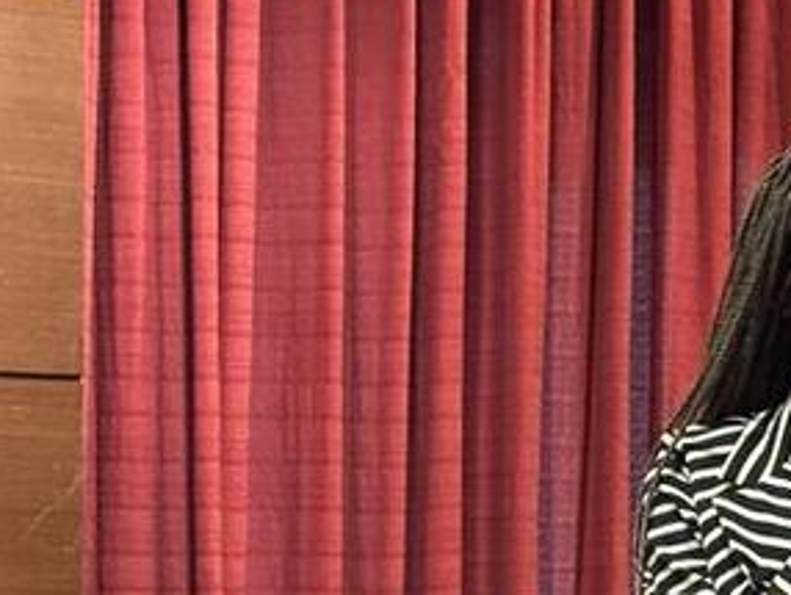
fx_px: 4986
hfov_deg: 9.1
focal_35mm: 218
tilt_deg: -2.2
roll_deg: -0.2
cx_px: 318
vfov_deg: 6.7
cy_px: 899
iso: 400
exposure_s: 1/20
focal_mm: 5.96
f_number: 1.6
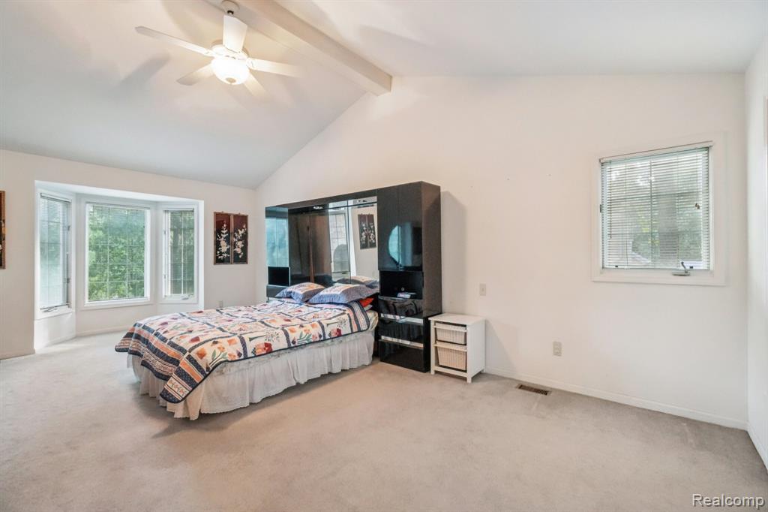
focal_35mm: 15
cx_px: 384
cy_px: 256
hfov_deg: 100.4
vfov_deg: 77.3
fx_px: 320
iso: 6400
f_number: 8
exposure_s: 1/30
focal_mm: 10
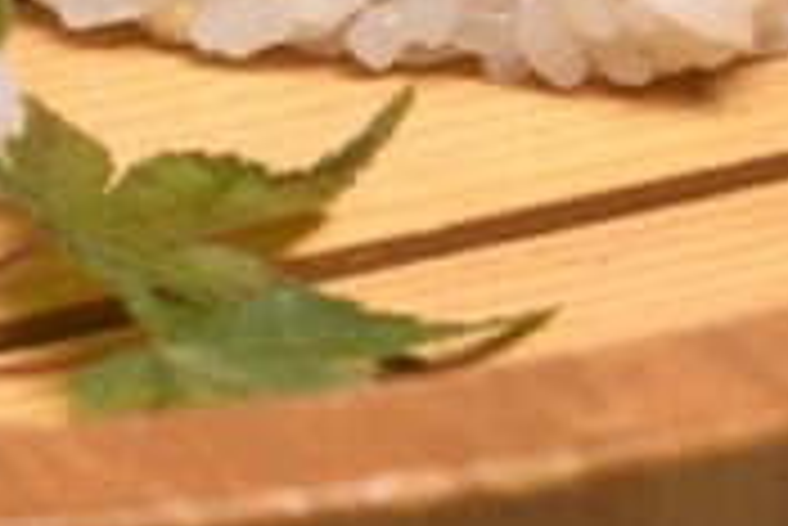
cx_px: -257
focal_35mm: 614
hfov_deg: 3.3
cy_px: -611
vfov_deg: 2.2
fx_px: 13451
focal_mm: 105
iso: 64
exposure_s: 1/60
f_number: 10
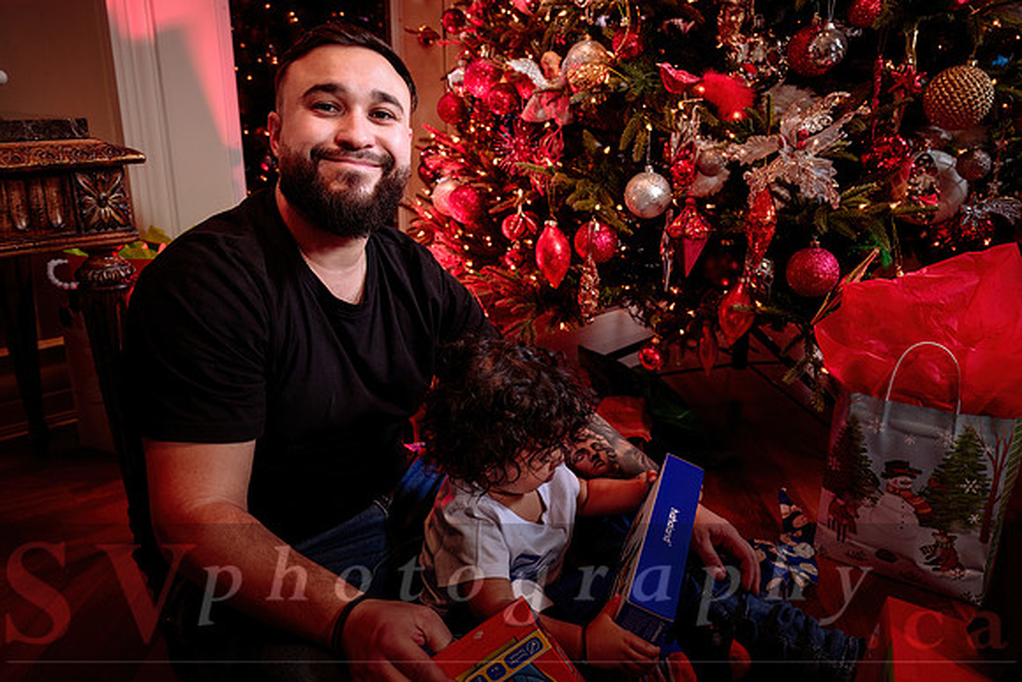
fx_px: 835
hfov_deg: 62.9
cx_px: 497
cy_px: 341
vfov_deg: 44.4
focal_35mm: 29
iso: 200
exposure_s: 1/60
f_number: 5
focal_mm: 28
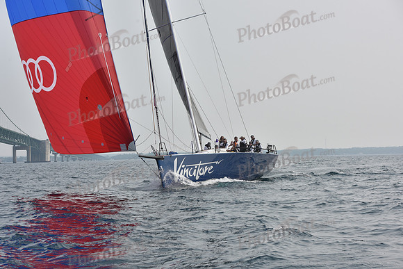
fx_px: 784
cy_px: 134
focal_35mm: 70
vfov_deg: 19.5
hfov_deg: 28.8
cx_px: 202
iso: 250
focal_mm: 70
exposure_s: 1/1250
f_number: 8
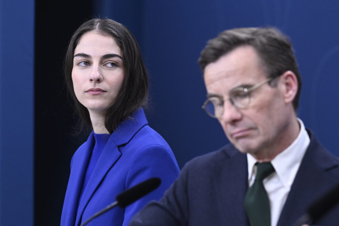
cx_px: 170
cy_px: 113
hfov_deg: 10.3
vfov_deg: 6.9
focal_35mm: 200
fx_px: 1883
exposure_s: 1/320
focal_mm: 200
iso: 2000
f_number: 4
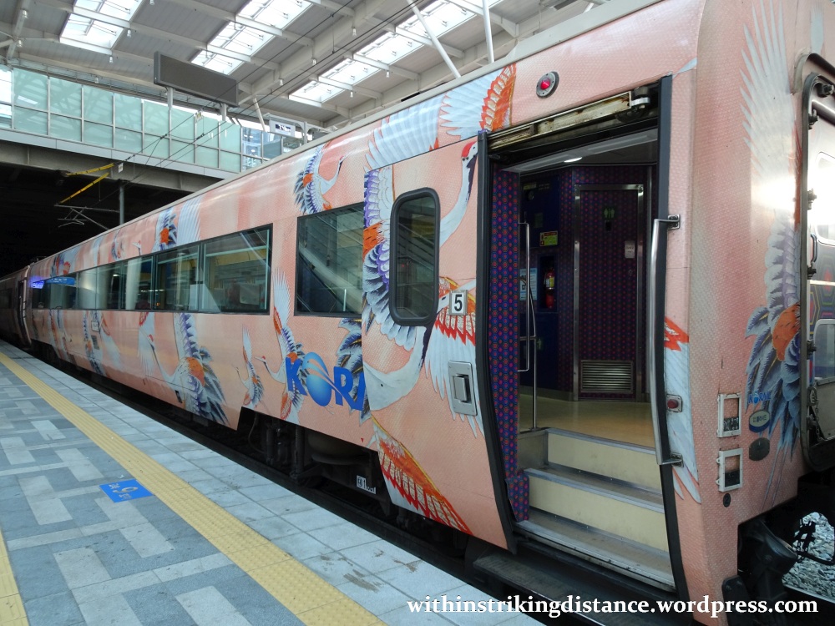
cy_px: 313
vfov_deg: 56.8
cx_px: 418
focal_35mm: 24
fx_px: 579
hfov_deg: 71.6
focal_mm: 4.1
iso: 125
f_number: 3.5
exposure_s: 1/30
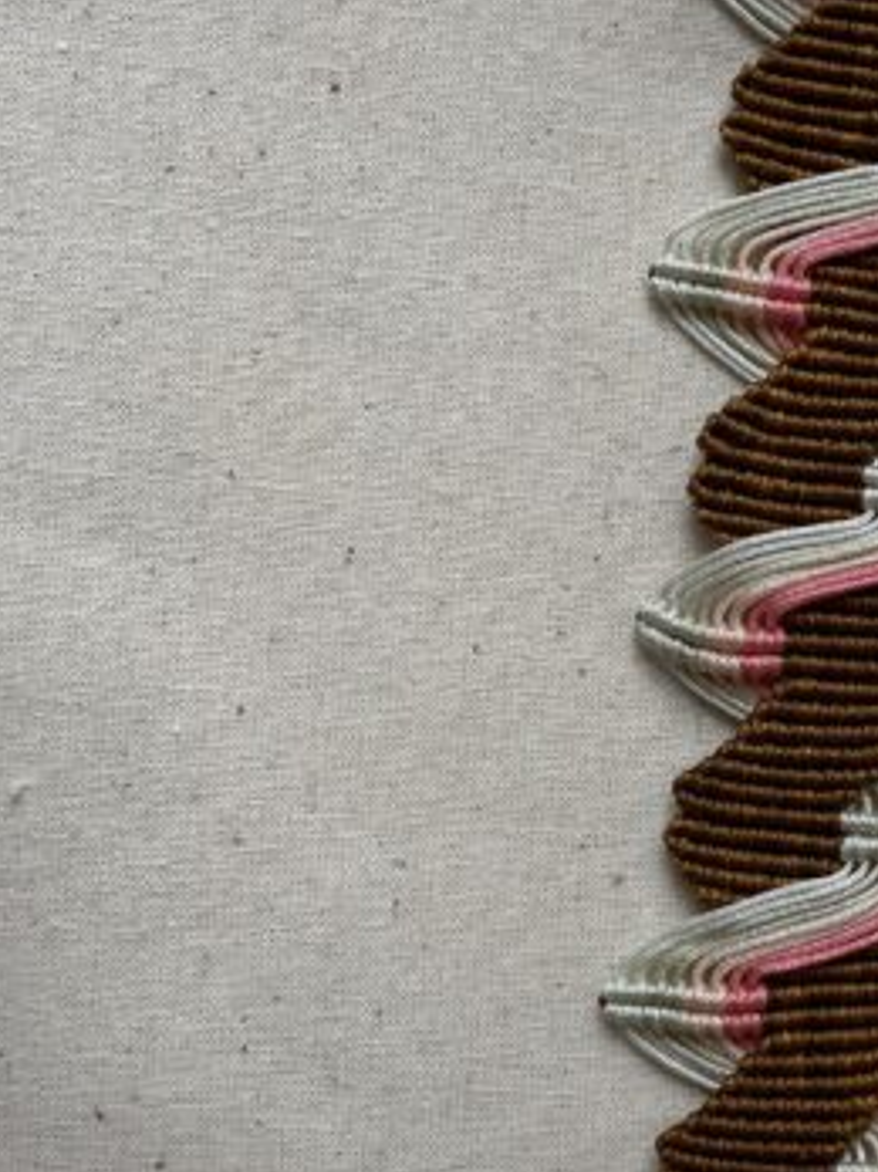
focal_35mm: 50
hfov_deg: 27.8
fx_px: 1692
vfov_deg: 38.2
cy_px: 610
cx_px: 824
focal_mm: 4.2
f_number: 1.6
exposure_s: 1/460
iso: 32
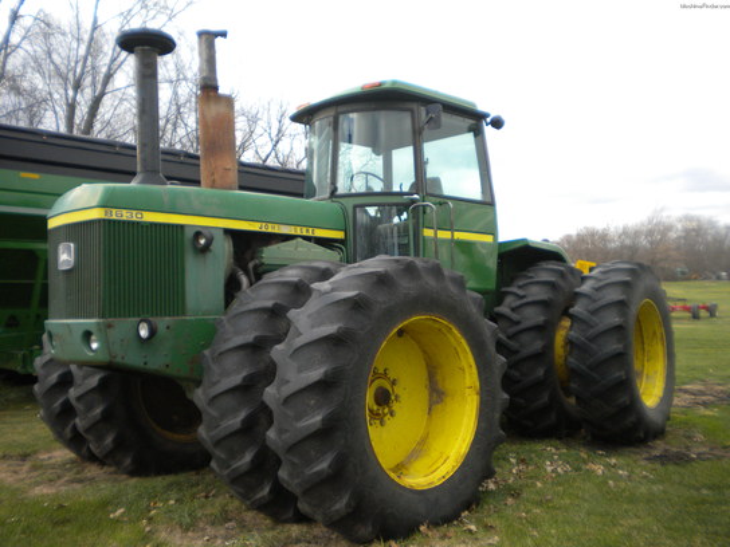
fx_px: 738
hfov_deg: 52.6
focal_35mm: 35
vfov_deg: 40.7
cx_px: 365
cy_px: 274
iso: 186
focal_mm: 6.3
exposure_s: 1/622
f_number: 3.1
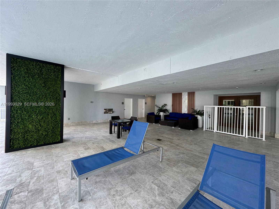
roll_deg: -0.8
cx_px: 140
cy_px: 104
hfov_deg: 102.1
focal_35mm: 14
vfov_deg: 85.7
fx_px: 113
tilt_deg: -0.7
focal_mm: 2.22
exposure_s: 1/99
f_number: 2.2
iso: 64
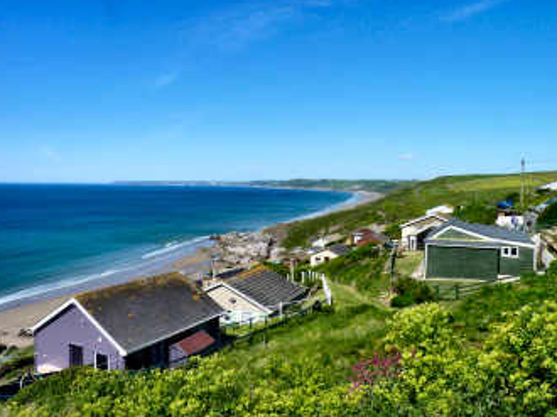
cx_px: 282
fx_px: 450
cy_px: 206
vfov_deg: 49.7
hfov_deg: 63.5
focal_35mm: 28
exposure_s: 1/400
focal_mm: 4.8
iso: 80
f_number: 5.6
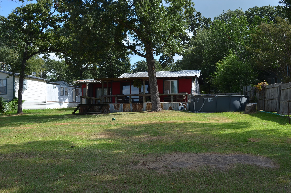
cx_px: 146
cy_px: 96
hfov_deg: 49.6
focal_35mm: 39
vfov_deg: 34.1
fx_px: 315
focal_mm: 26
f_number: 8
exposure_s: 1/250
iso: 140
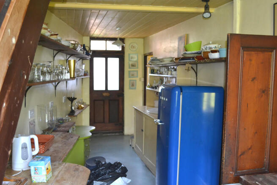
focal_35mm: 33
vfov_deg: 40.0
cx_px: 138
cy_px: 92
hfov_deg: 57.2
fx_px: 254
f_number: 4
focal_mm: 22
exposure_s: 1/60
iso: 1400
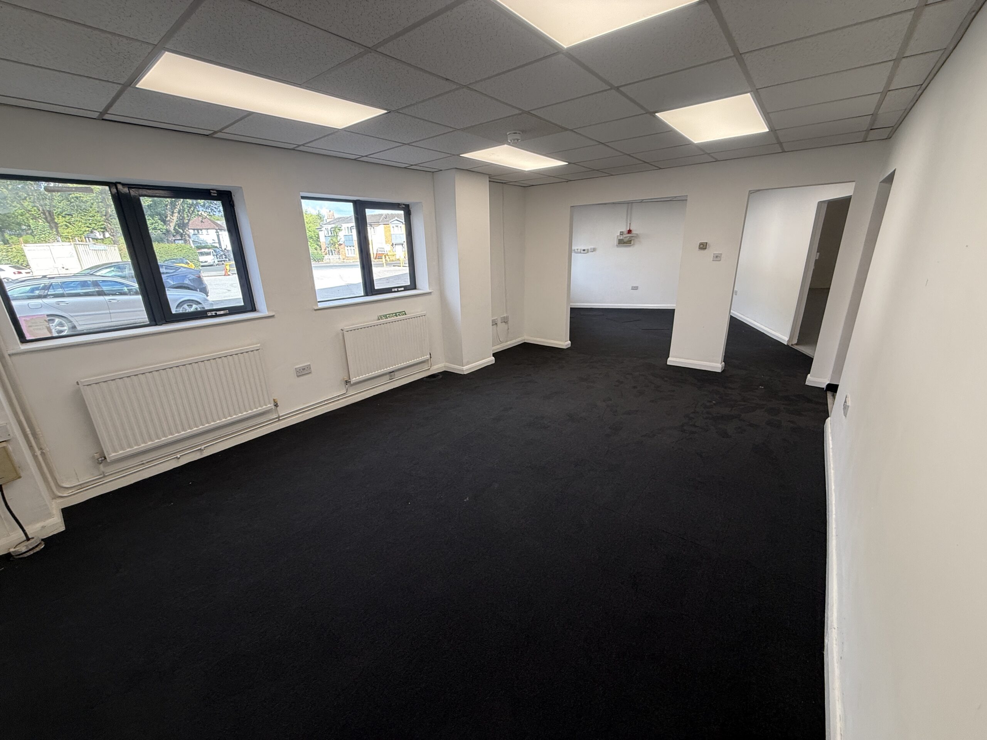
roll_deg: +0.8
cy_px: 370
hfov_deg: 102.1
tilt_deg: -19.2
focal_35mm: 14
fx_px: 399
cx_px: 494
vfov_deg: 85.7
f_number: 2.2
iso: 80
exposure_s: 1/100
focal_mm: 2.22
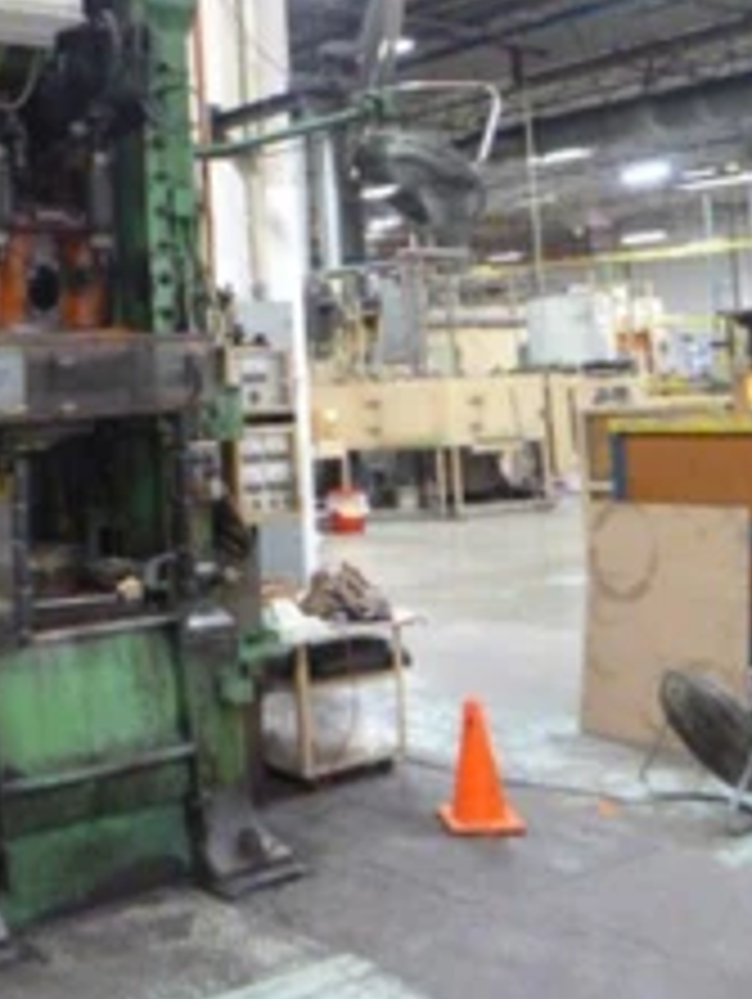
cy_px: 279
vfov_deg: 41.1
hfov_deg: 30.9
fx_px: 1301
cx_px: 86
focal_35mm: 45
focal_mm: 4.5
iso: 800
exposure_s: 1/8
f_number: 3.9
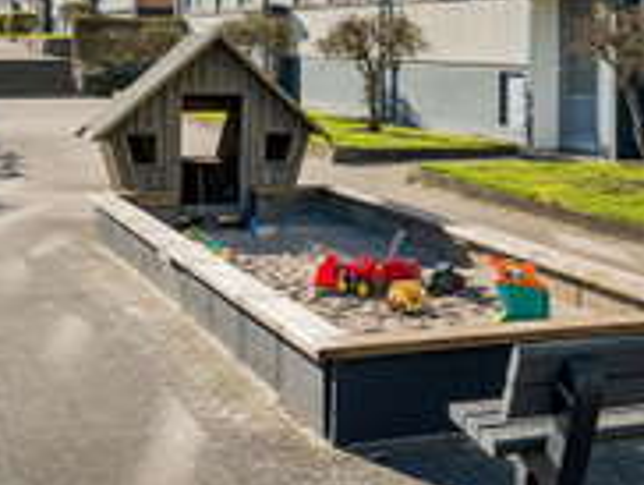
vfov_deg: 19.7
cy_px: 28
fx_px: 1360
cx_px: 483
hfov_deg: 26.3
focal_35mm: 73
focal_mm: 33
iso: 400
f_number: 10
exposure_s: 1/400
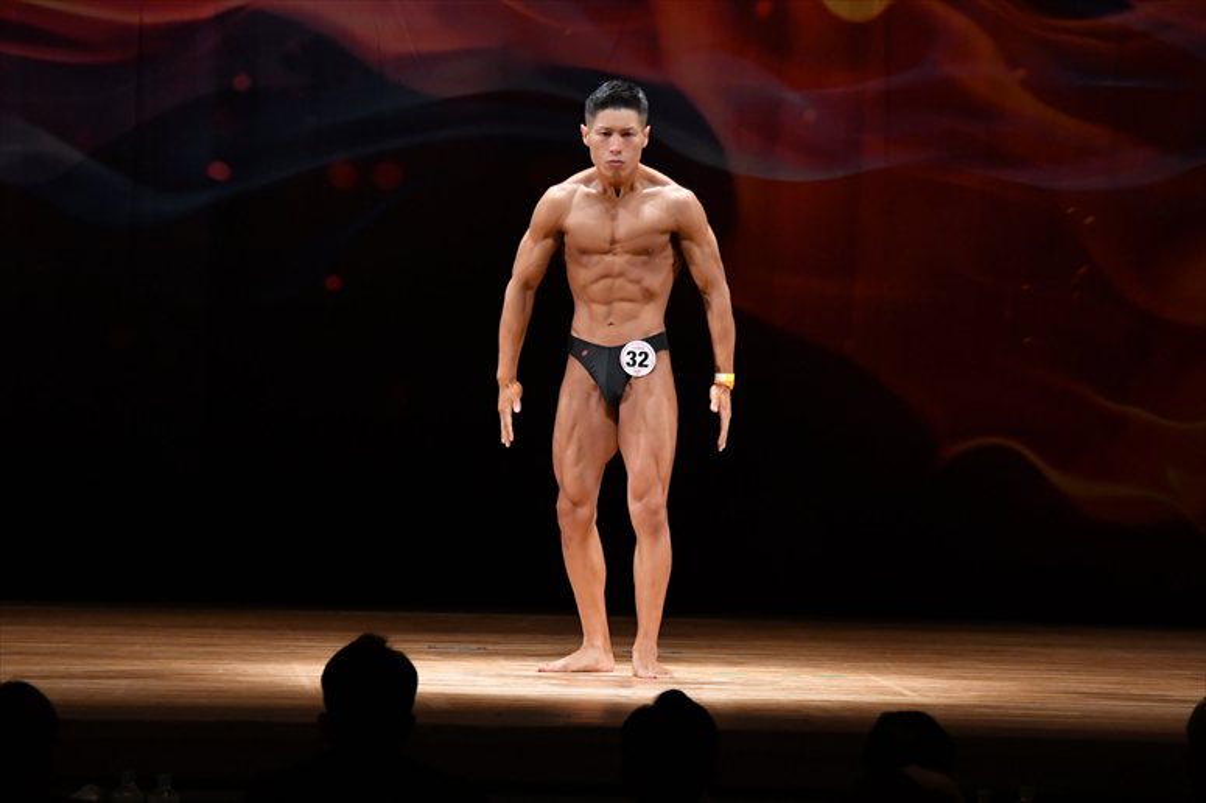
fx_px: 7266
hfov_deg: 9.5
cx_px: 603
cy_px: 402
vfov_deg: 6.3
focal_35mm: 217
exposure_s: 1/400
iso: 3200
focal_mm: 145
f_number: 5.6
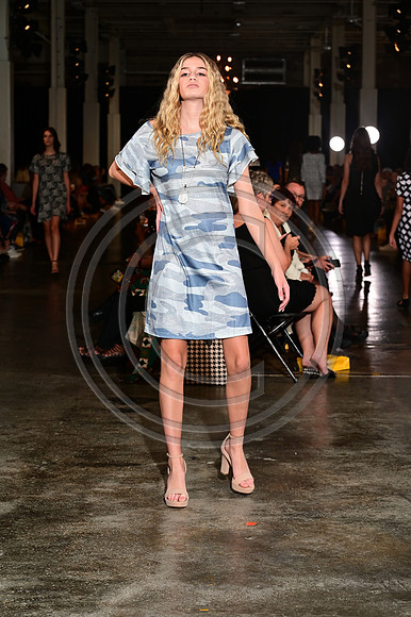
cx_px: 206
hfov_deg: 17.5
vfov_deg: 26.0
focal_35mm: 78
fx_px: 1337
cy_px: 308
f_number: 6.3
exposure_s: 1/160
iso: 1000
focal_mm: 78
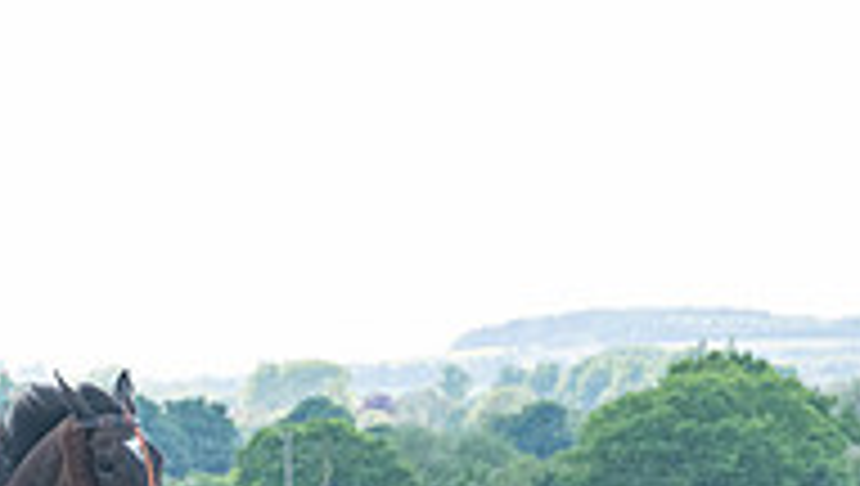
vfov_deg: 3.9
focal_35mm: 311
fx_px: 7101
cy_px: 630
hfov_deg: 6.9
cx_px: 37
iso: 1250
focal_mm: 70
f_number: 4
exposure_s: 1/3200
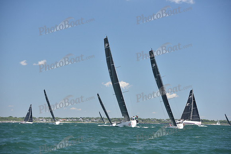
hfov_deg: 16.8
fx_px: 783
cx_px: 116
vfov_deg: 11.2
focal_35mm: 122
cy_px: 77
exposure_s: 1/800
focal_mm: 122
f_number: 5
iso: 320
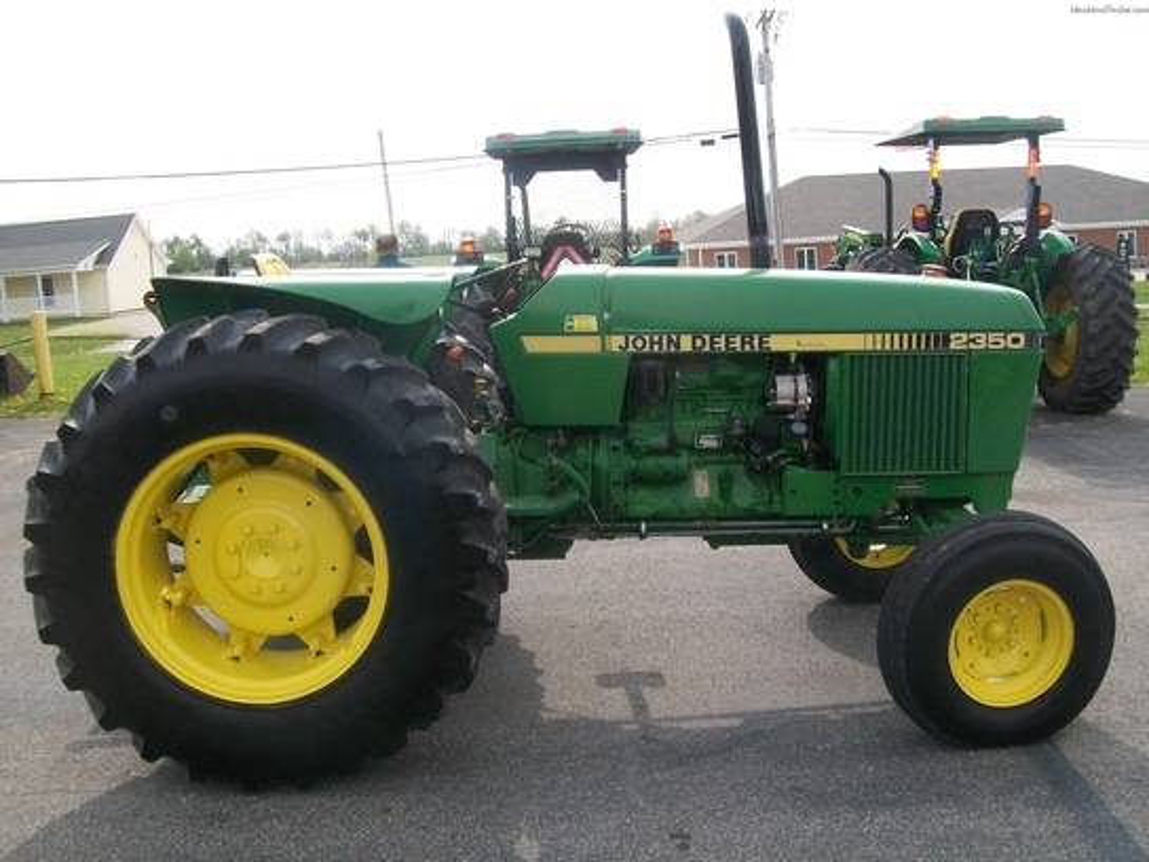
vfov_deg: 39.7
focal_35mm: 36
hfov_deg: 51.4
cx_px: 574
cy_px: 431
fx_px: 1195
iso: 80
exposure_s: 1/320
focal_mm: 6
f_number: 4.8
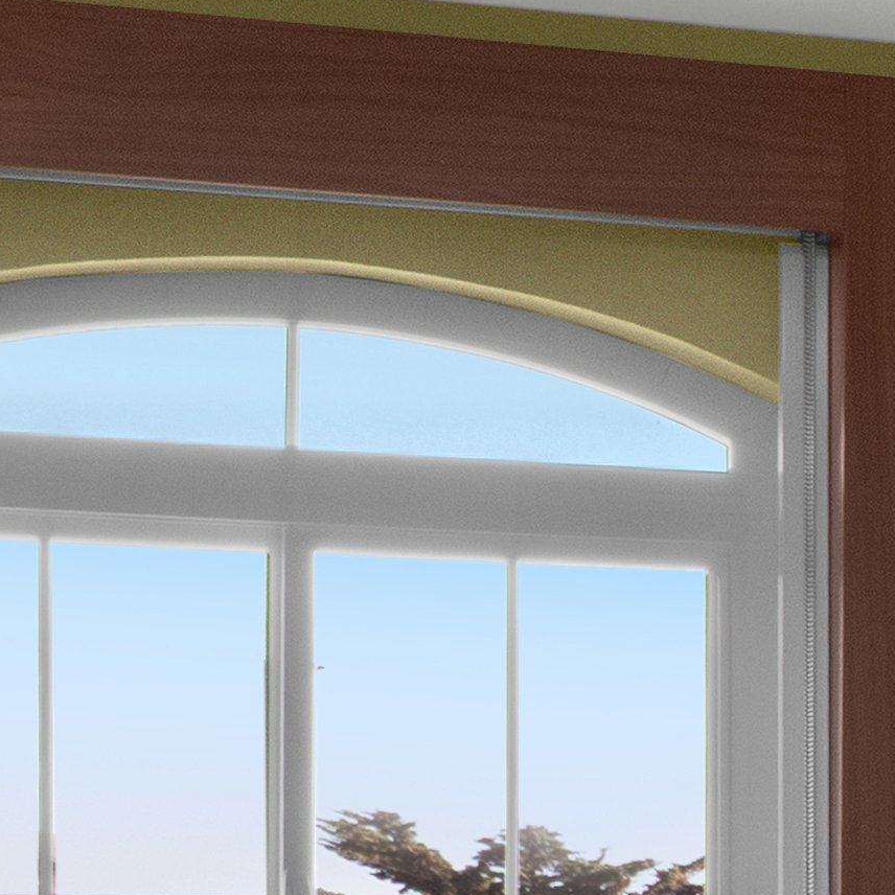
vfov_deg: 10.4
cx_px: 2408
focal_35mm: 164
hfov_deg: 9.1
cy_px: 1158
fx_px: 4797
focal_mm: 20
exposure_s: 1/4
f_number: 18
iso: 800
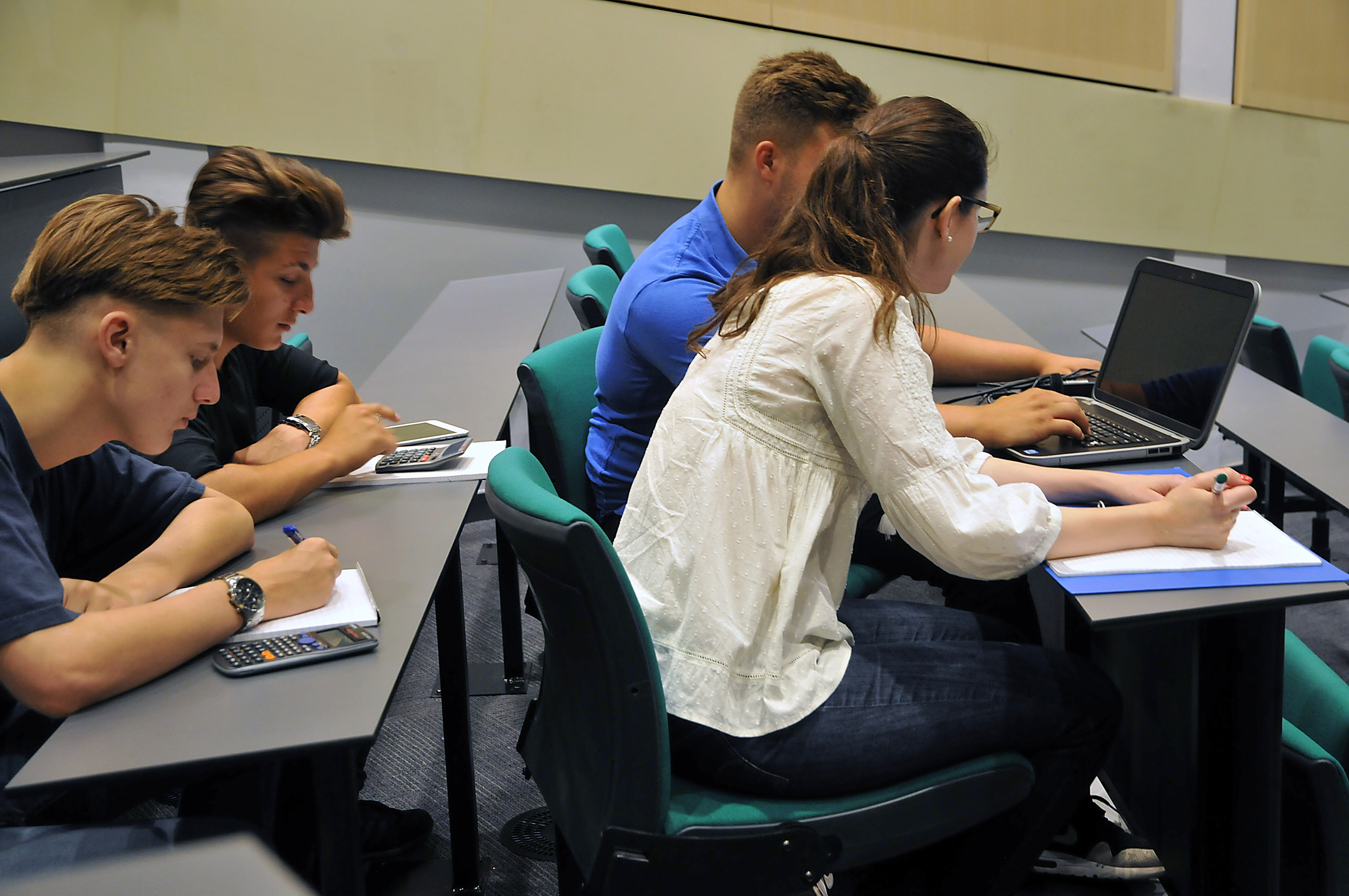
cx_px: 674
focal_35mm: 48
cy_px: 448
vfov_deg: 28.0
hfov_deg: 41.2
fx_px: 1797
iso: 800
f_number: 4.5
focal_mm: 32
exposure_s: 1/30
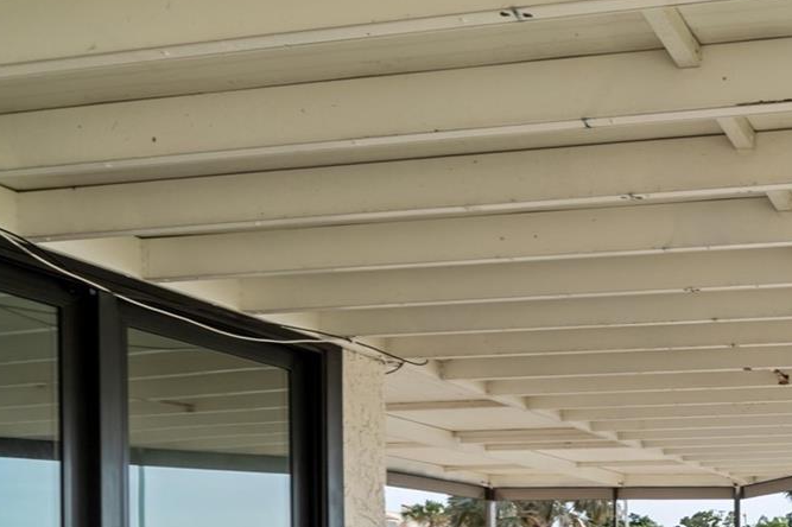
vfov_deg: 31.9
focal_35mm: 36
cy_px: 598
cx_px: 939
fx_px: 792
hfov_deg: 39.3
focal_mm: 10
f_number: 9
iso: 100
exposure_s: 1/25
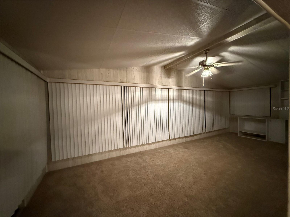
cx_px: 145
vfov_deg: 85.7
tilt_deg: -1.1
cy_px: 108
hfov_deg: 102.1
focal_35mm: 14
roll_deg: +0.8
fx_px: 117
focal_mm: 2.22
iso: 1250
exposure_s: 1/60
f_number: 2.2
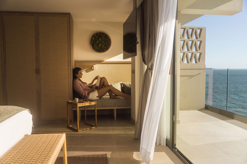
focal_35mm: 31
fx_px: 215
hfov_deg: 59.8
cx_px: 124
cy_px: 82
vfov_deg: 42.0
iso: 100
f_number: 2.8
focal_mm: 31.3
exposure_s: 1/2000
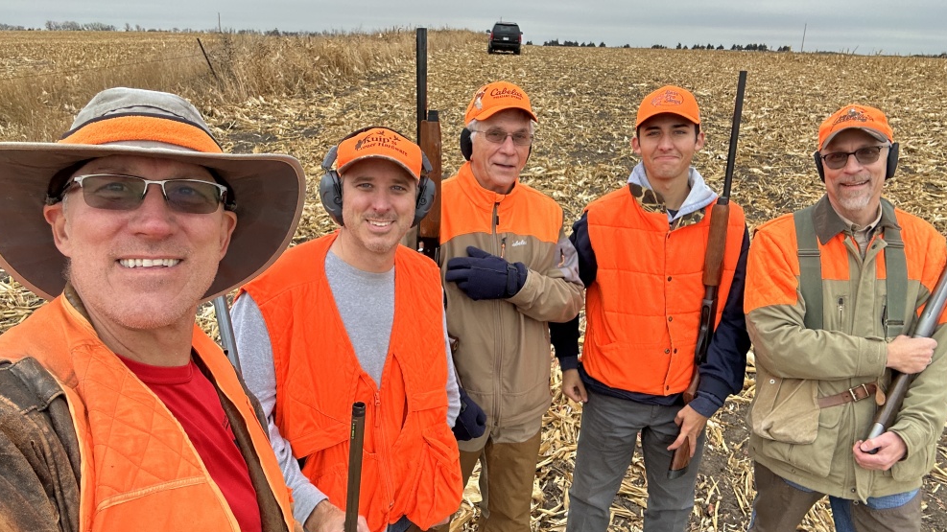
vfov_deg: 44.4
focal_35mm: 26
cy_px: 276
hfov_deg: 71.9
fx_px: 653
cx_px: 482
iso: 40
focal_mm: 2.69
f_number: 1.9
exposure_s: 1/121
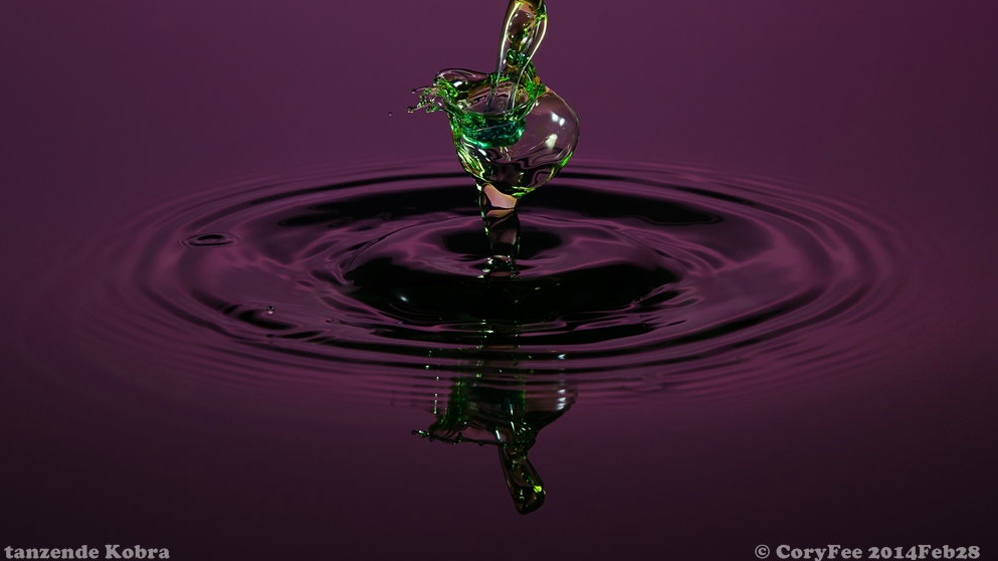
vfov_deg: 12.7
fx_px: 2513
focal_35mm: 95
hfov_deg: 22.5
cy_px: 237
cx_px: 497
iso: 200
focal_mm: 60
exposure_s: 1/125
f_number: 13
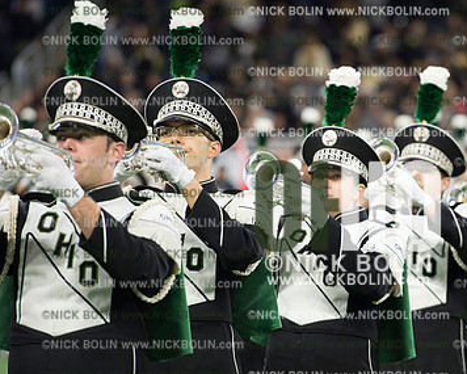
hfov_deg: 6.5
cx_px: 348
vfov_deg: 5.2
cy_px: 223
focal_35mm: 298
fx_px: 4120
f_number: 3.5
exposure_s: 1/1000
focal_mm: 195
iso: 2500
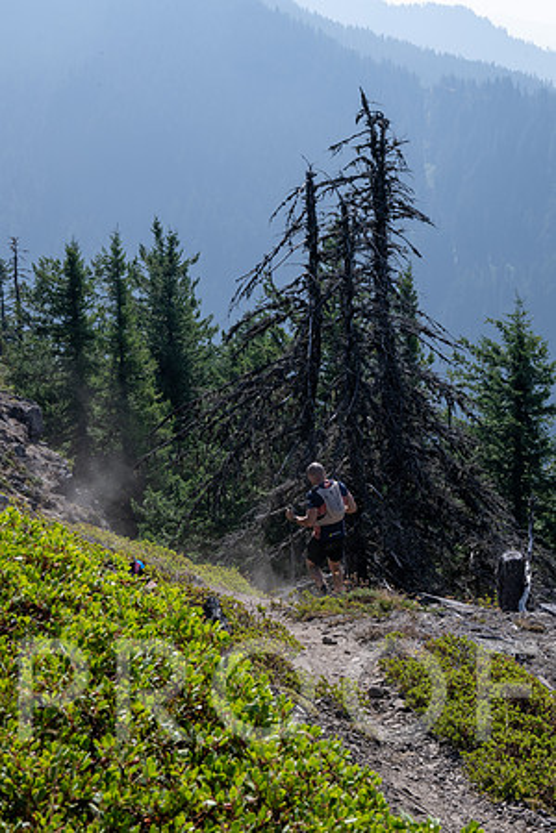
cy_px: 416
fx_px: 1622
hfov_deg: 19.5
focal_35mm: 70
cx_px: 278
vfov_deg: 28.8
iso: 400
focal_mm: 70
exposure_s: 1/100
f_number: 22
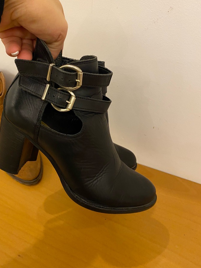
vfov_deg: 61.6
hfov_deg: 48.1
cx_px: 91
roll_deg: +5.4
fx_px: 225
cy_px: 122
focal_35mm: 29
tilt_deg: -36.8
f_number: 1.8
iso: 400
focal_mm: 4.25
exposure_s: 1/33
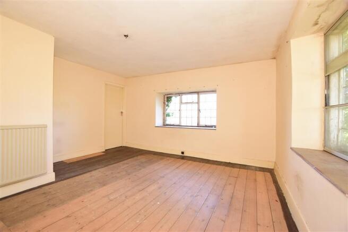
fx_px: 145
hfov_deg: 100.4
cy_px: 116
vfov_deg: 77.3
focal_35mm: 15
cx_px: 174
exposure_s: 1/40
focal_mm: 10
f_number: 5.6
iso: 400
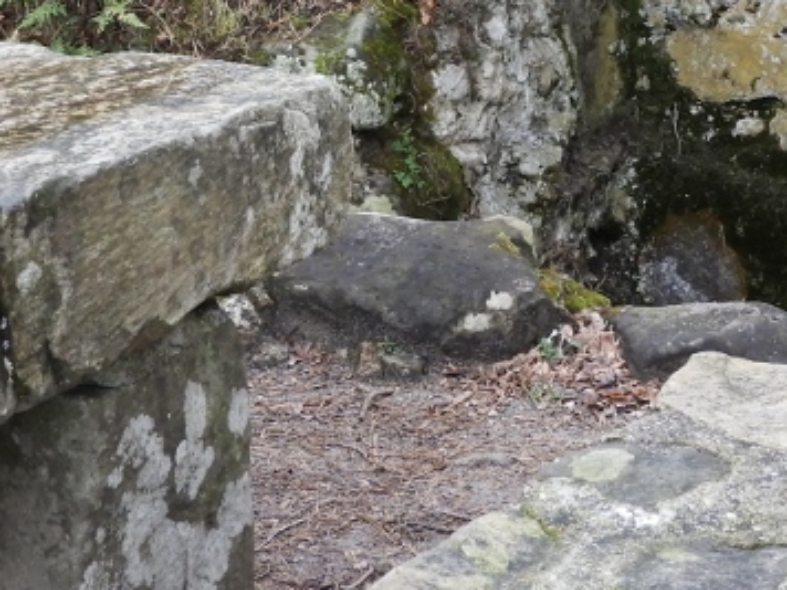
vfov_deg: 12.5
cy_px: -161
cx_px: 634
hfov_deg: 17.0
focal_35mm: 115
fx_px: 2615
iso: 200
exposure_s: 1/30
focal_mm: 7.2
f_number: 3.8
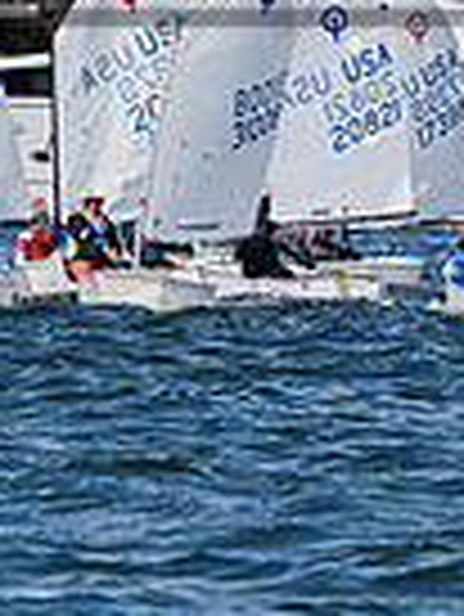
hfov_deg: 1.9
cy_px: 124
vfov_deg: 2.5
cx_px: -811
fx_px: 13901
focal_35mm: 779
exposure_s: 1/1250
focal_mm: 185
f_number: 9
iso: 320
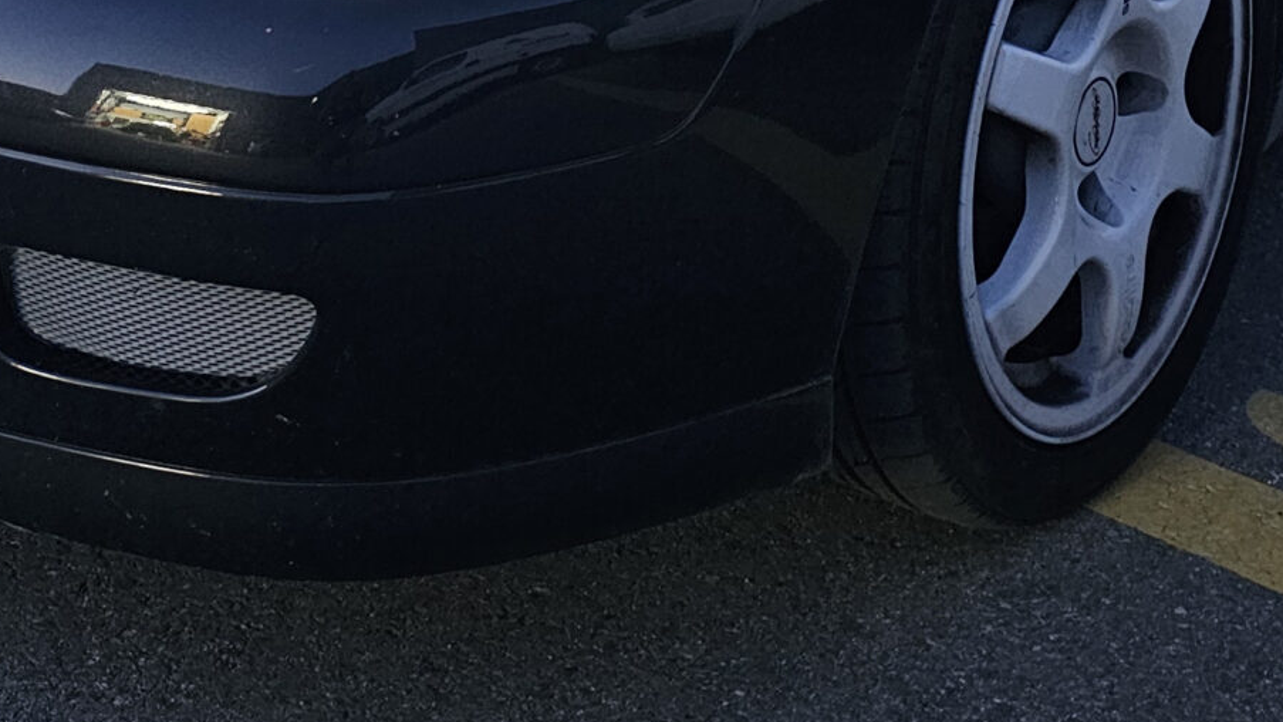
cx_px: 502
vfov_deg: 15.1
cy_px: -519
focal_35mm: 71
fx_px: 2415
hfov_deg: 29.7
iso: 640
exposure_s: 1/25
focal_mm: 6.3
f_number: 1.7
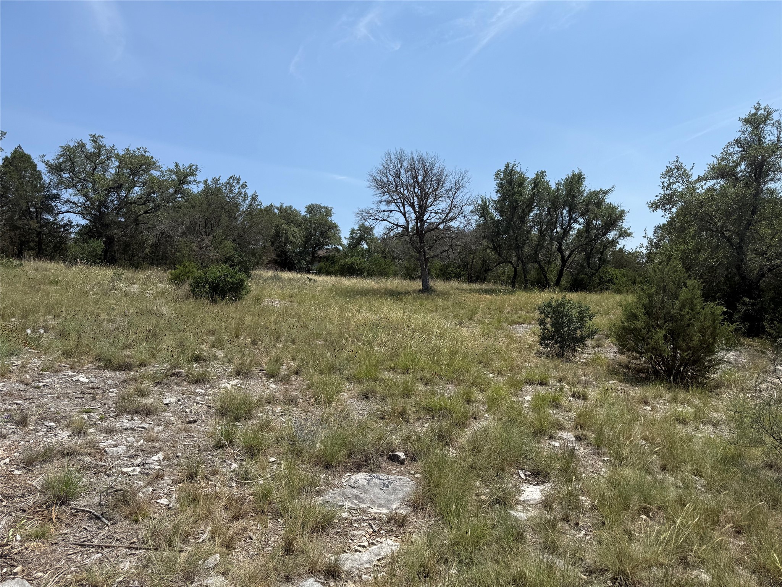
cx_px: 391
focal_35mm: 24
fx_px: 542
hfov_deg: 71.6
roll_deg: +3.3
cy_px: 294
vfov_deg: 56.8
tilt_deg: +5.9
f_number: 1.78
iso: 80
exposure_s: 1/5319
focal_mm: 6.76
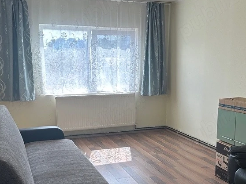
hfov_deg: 43.7
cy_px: 120
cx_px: 141
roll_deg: +0.5
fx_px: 306
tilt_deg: -10.6
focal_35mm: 43
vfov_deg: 33.4
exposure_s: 1/435
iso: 80
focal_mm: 6.86
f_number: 1.78
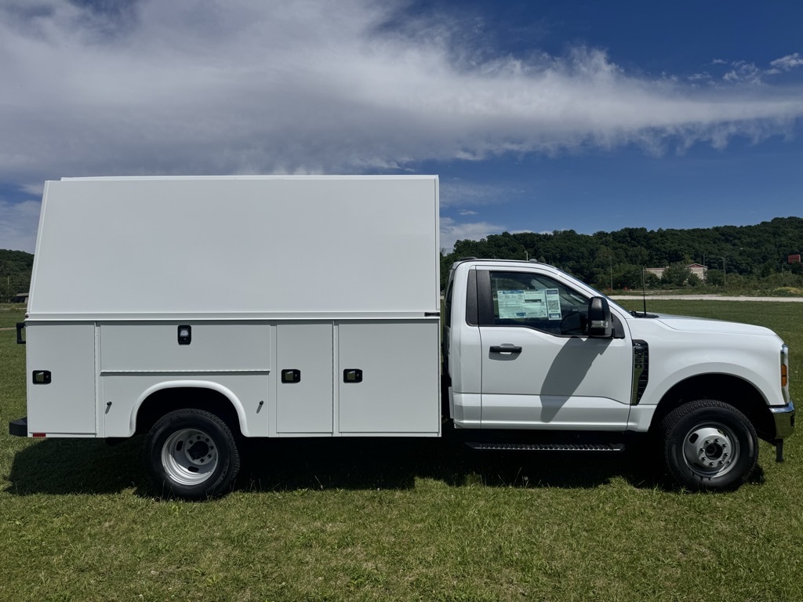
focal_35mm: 24
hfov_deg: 71.6
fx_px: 557
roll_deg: +1.4
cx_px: 402
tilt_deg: -0.9
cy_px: 301
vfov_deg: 56.8
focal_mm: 6.76
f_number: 1.78
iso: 64
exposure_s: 1/12346
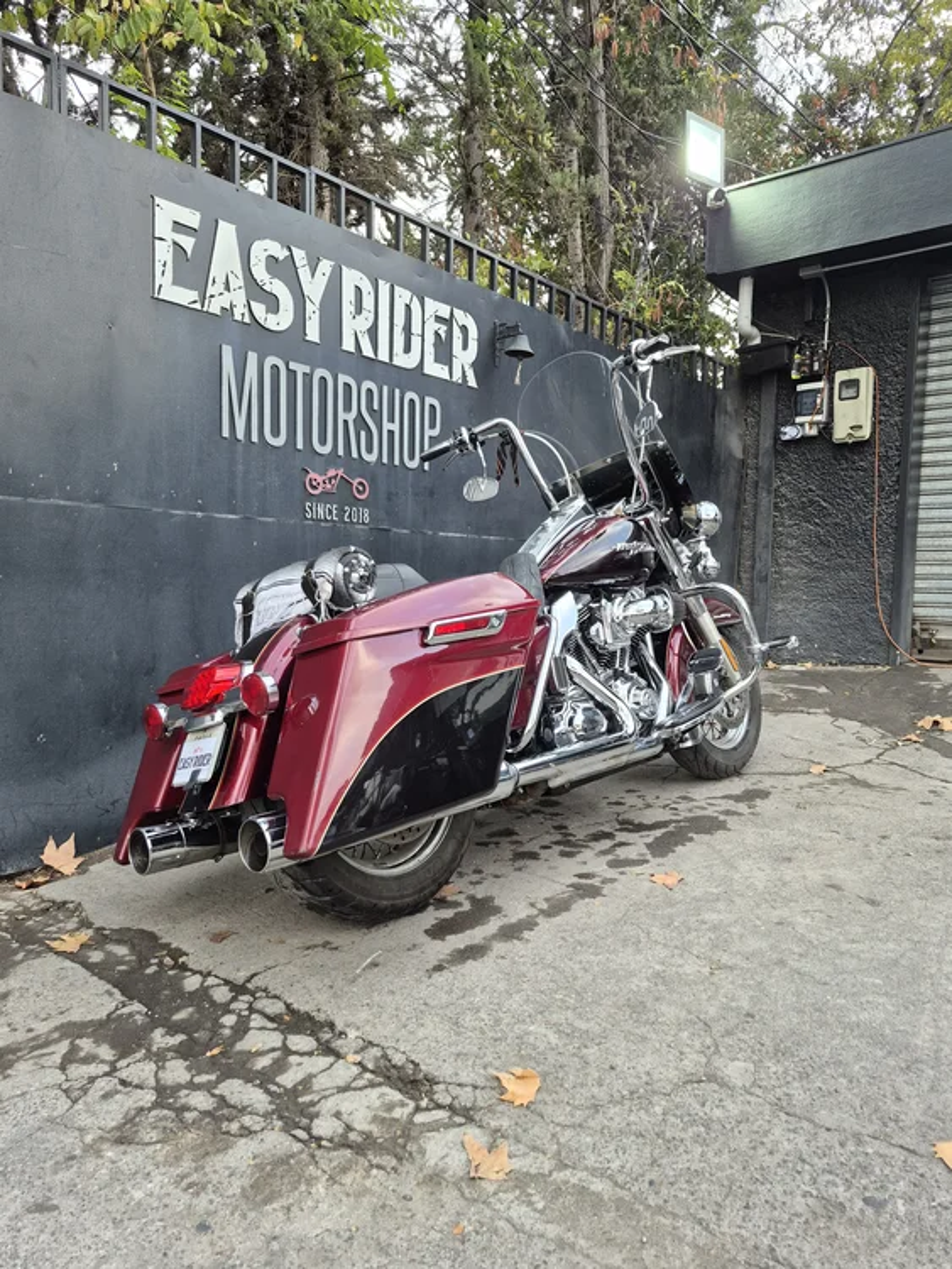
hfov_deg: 58.9
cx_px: 476
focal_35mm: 23
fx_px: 843
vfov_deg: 73.9
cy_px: 634
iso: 100
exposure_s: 1/100
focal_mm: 5.4
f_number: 1.8
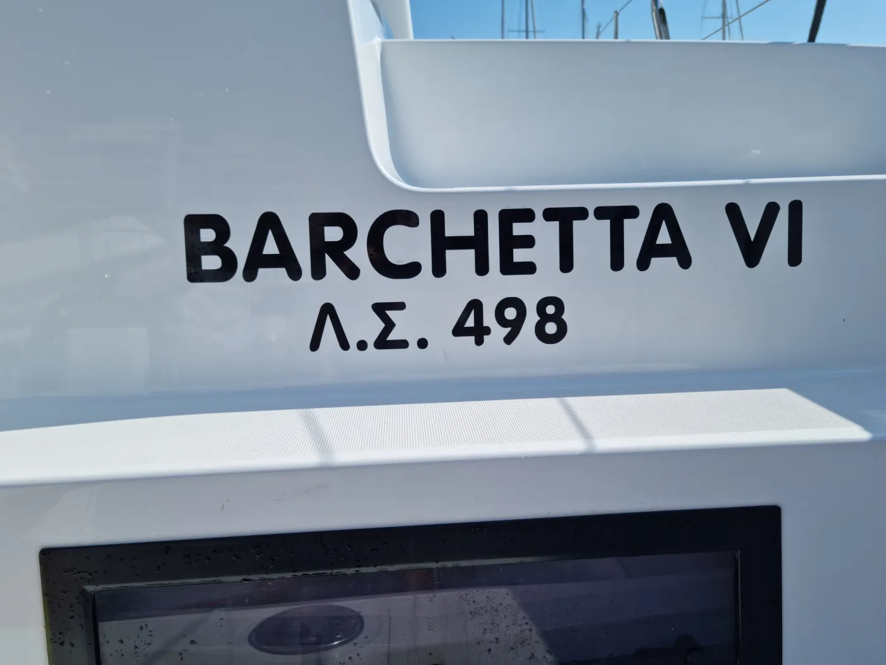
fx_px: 691
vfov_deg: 51.4
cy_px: 332
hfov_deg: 65.3
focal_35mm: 27
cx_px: 443
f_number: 2
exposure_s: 1/1408
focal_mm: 5.9
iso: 25
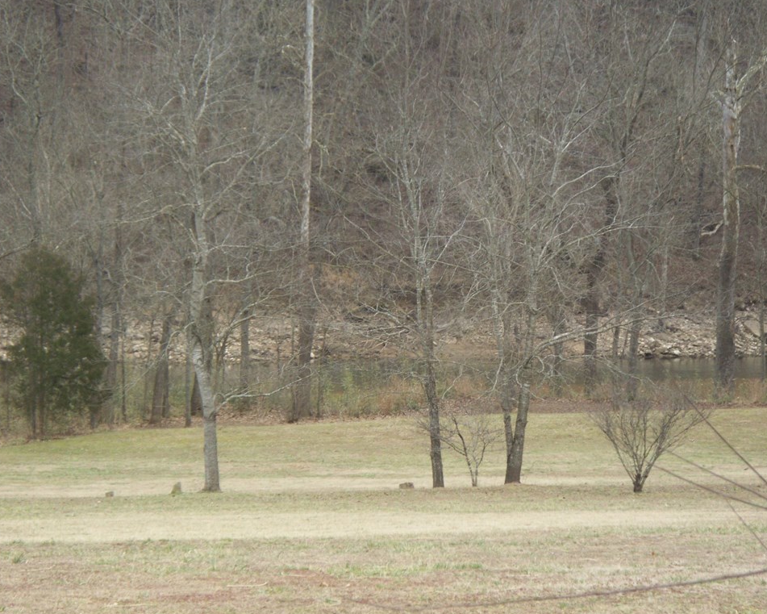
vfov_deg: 10.7
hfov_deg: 13.4
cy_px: 307
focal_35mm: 144
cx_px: 401
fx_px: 3269
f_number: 4.4
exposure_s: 1/125
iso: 125
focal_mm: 28.83
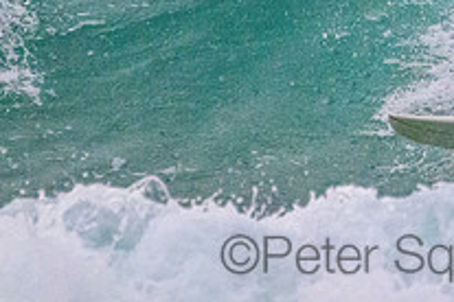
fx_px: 26708
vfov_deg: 0.6
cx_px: 512
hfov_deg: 1.0
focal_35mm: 2118
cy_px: -219
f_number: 11
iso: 9000
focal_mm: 600
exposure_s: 1/2000
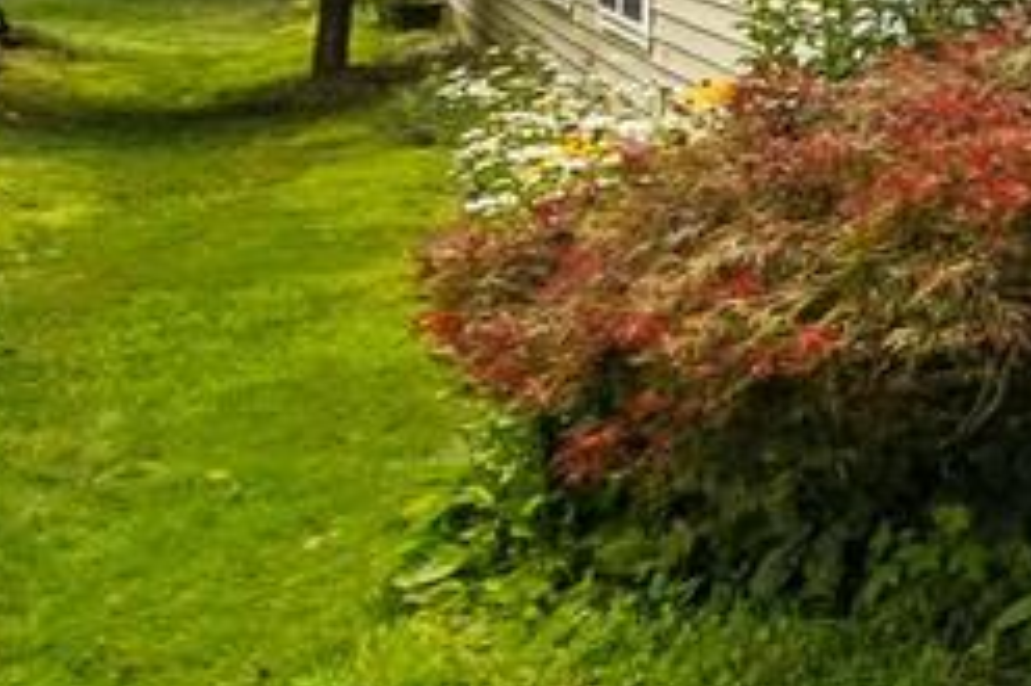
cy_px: -287
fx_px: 2662
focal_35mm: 93
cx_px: 2266
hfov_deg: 15.5
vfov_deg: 13.9
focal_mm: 16
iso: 400
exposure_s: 1/400
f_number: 11
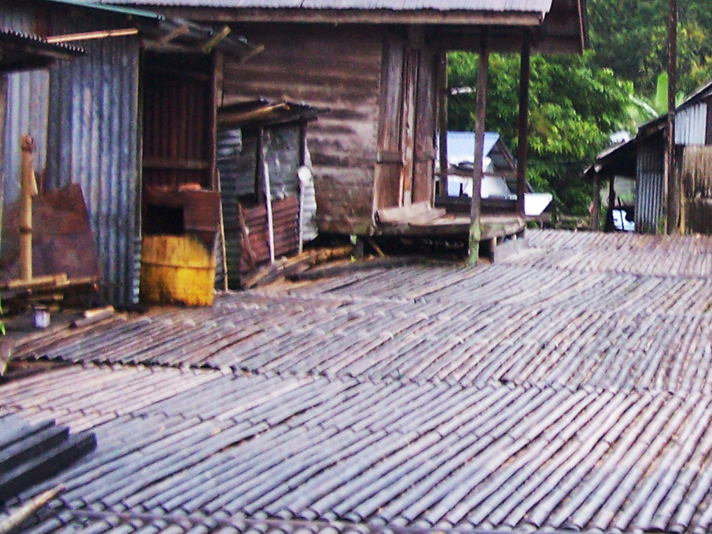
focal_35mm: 96
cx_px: 726
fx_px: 1975
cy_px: 151
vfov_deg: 15.3
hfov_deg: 19.8
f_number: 2.8
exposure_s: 1/8
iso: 140
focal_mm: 6.3
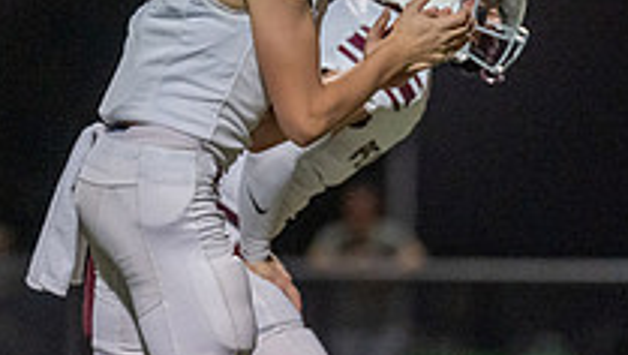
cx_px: 233
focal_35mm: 686
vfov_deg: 1.8
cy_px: 136
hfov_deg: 3.1
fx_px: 11434
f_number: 2.8
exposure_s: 1/1000
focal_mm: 194
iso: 2000
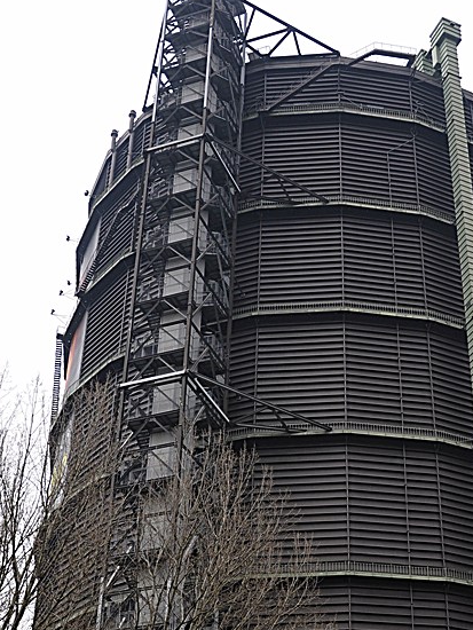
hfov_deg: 24.6
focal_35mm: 59
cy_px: 430
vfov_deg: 32.4
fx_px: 1074
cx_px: 338
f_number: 3.8
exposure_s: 1/400
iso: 400
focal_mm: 22
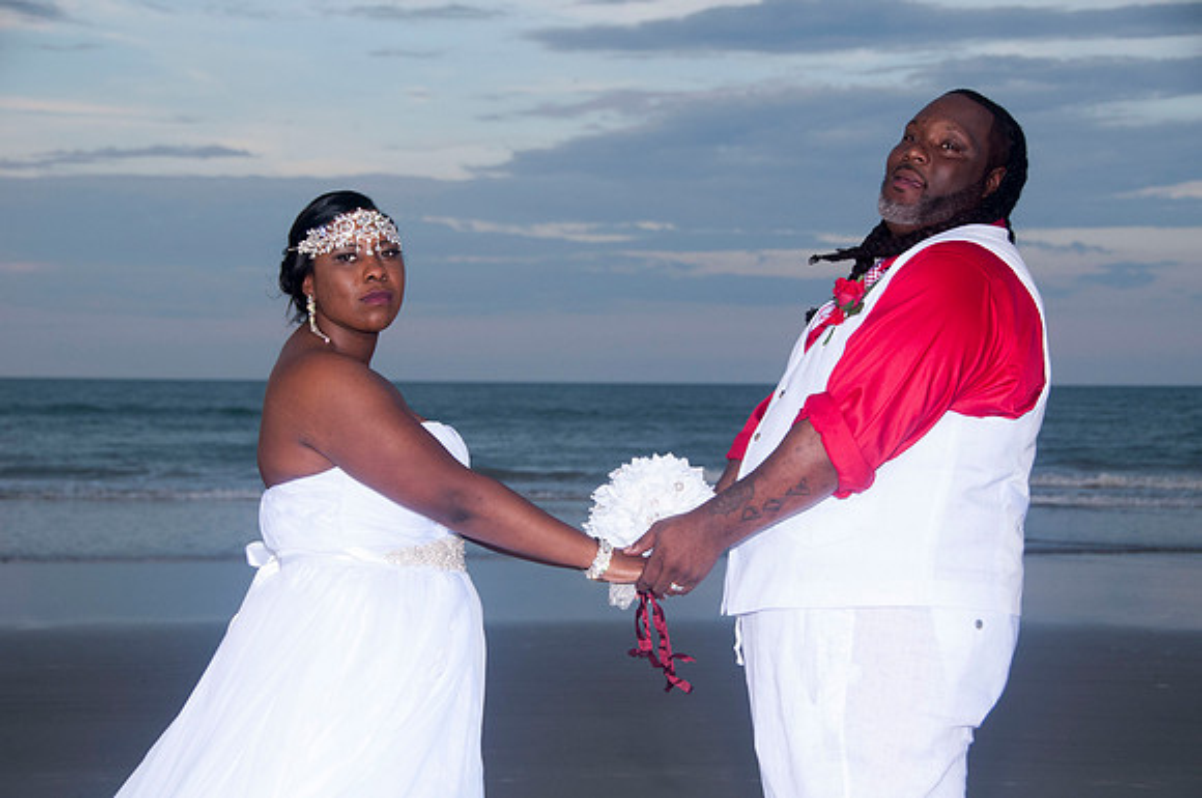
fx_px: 2401
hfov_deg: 28.1
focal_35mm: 72
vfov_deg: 18.9
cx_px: 601
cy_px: 399
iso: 400
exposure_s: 1/200
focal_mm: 48
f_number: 5.6
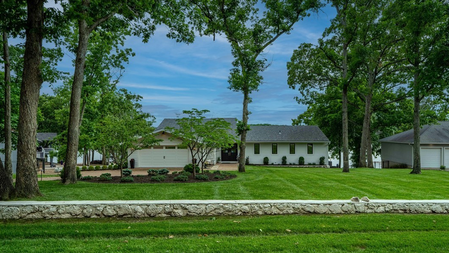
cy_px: 135
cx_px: 230
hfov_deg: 69.9
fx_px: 321
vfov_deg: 42.9
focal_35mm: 27
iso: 320
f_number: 8
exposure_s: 1/800
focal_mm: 25
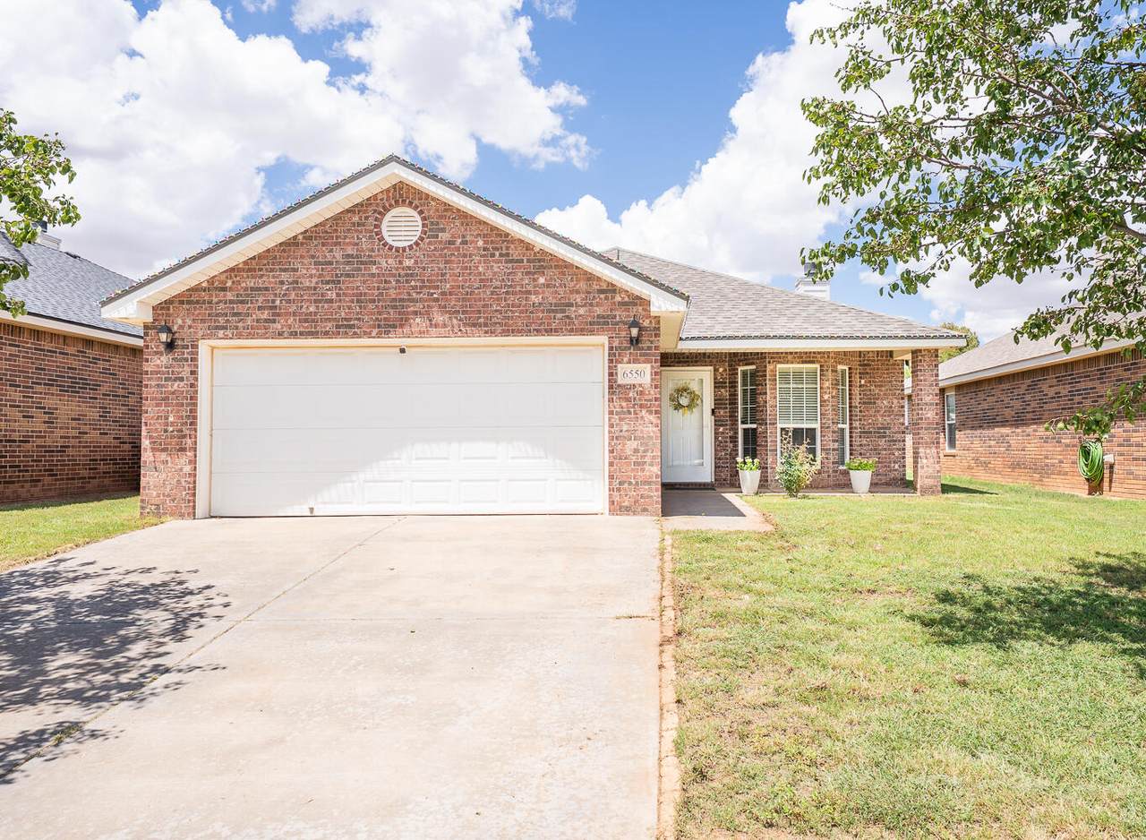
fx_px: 852
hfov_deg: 67.7
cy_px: 420
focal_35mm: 26
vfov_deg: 52.5
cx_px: 629
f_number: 10
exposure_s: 1/80
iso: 80
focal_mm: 24
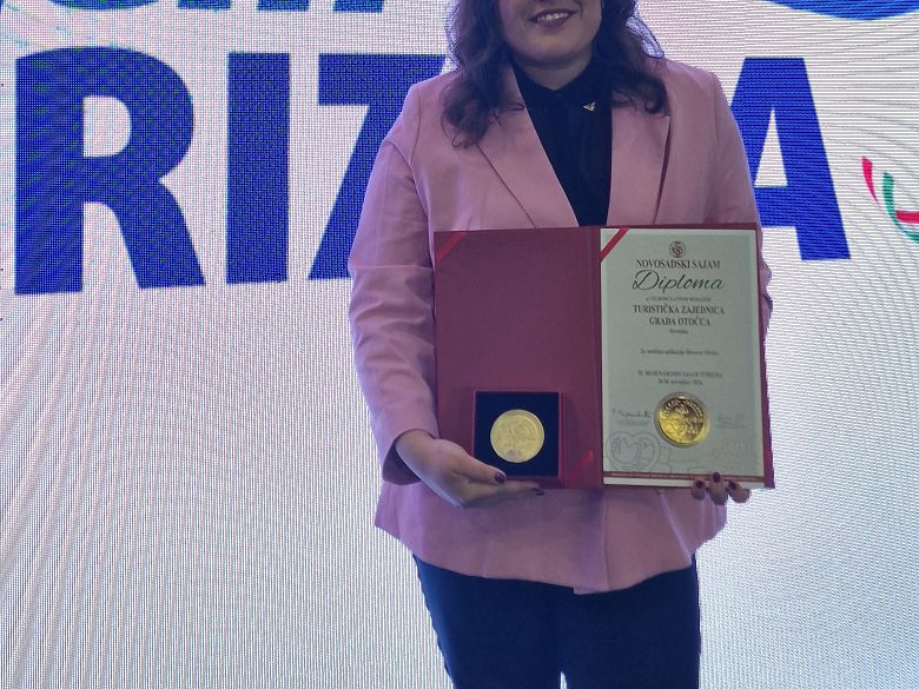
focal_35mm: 59
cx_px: 383
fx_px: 1566
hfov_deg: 32.6
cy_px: 138
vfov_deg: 24.4
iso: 50
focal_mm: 6.4
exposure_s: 1/50
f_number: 1.8
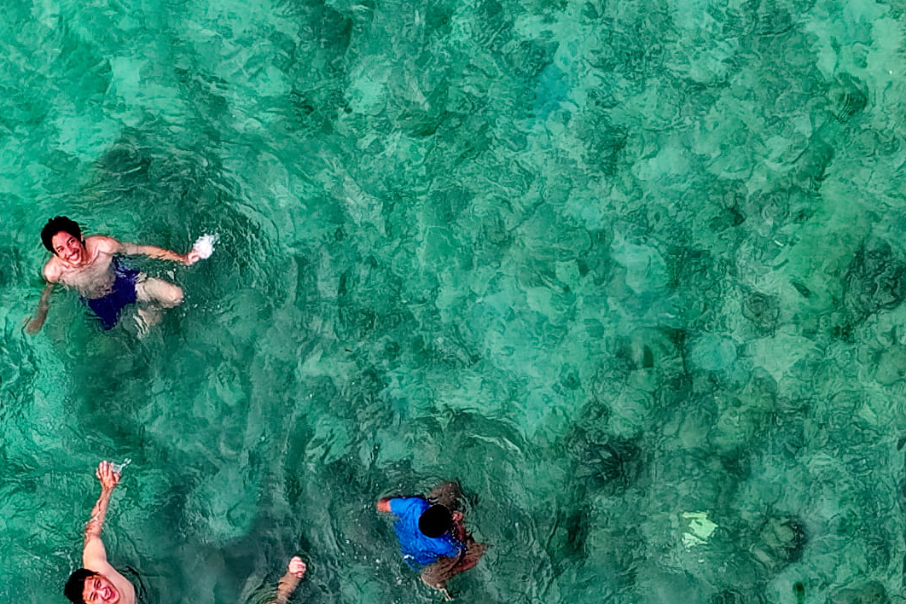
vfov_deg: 9.4
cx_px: 389
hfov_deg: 14.2
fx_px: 3624
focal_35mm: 144
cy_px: 714
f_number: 4
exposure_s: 1/100
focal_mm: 10.26
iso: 100
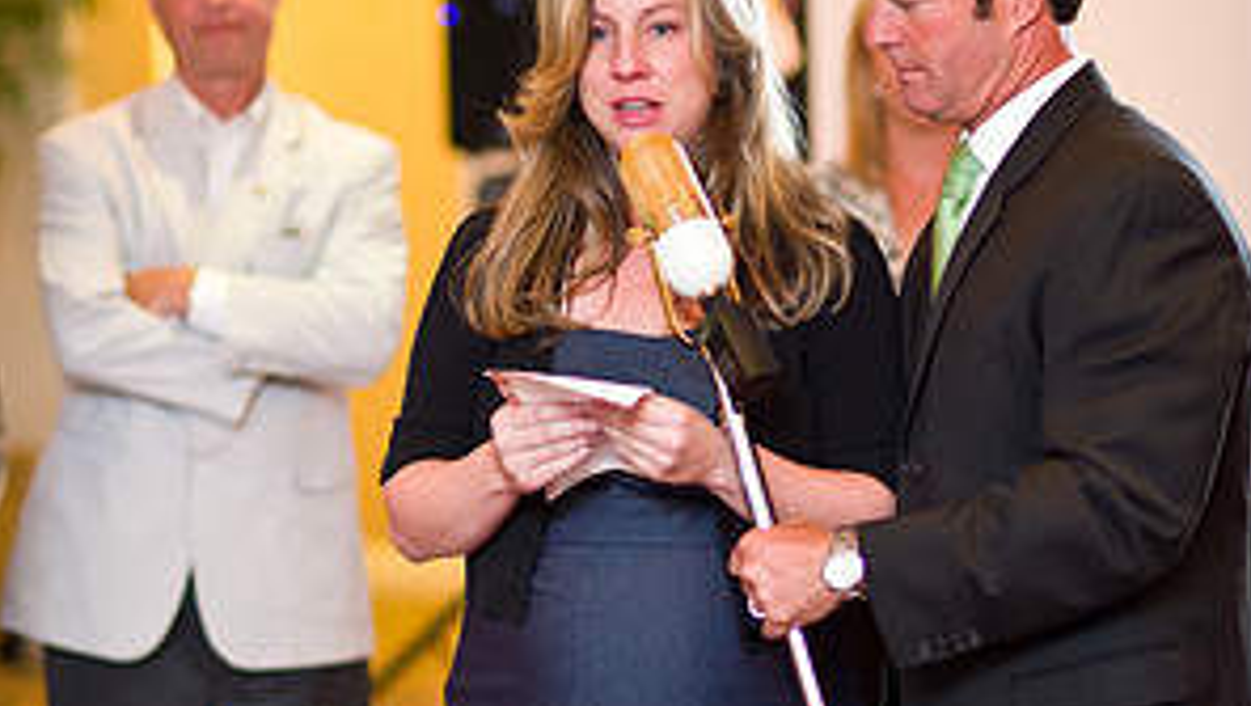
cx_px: 628
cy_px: 334
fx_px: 4481
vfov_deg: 9.0
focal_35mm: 135
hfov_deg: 15.9
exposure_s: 1/200
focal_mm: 85
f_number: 2
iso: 1600
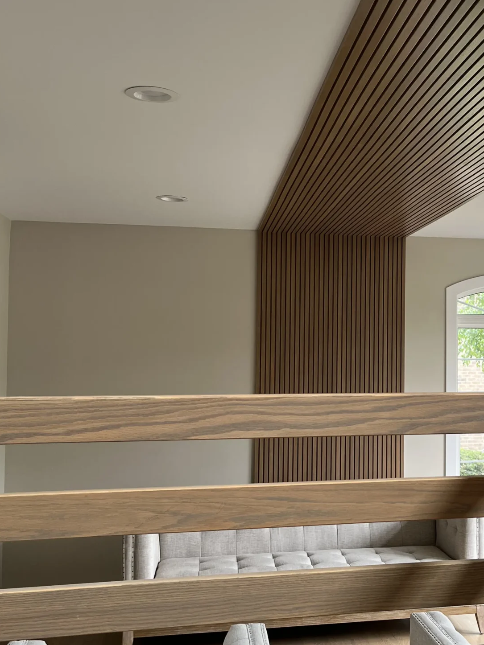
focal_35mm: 46
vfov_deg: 41.2
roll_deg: +0.0
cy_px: 316
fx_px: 858
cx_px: 419
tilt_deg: +1.6
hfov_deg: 30.4
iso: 50
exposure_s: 1/164
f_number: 1.6
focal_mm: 5.1
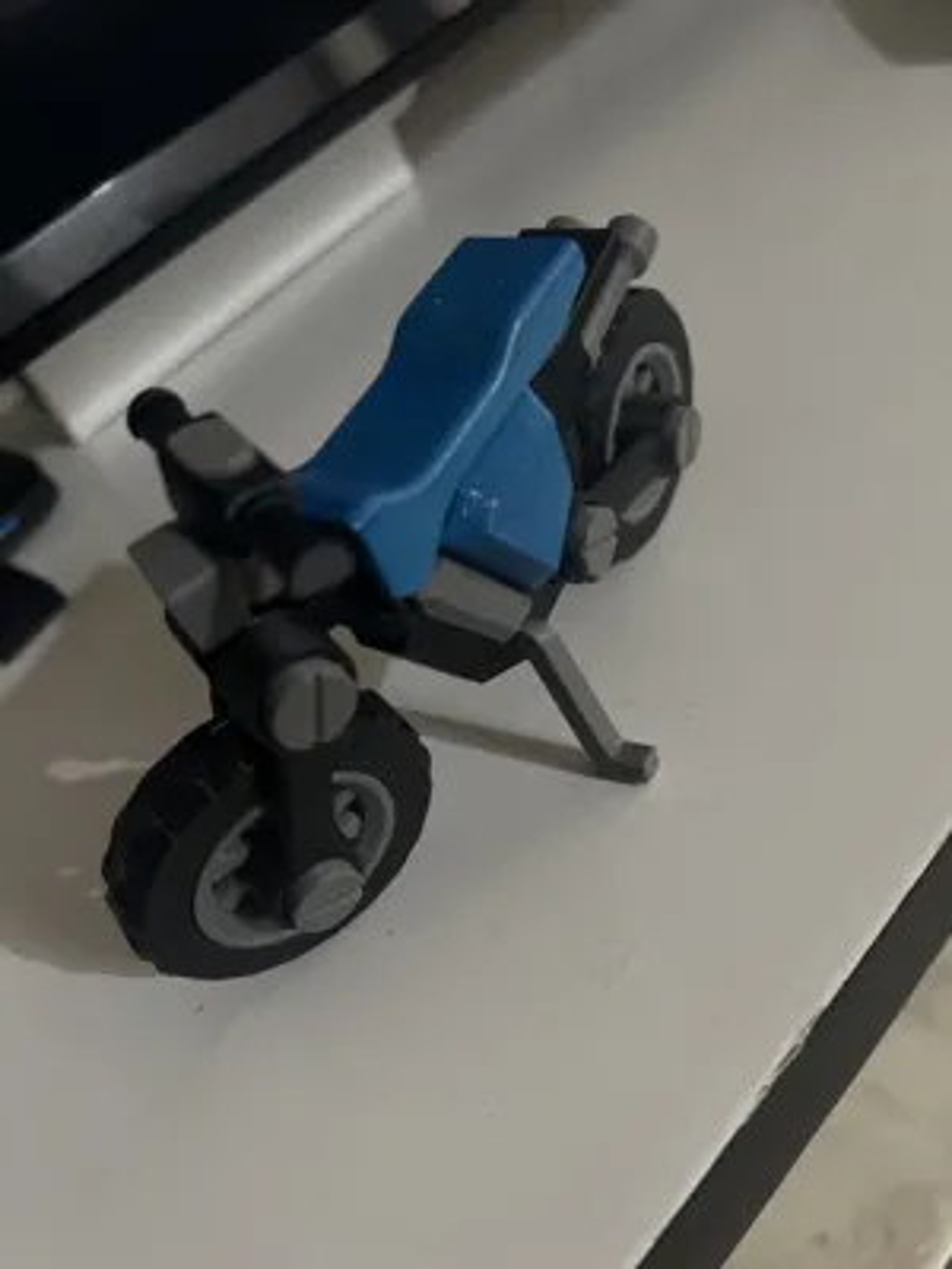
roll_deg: +29.4
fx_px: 953
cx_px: 476
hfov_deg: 53.1
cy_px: 634
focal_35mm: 26
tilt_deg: -39.9
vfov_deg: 67.3
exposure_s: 1/30
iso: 640
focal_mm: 5.7
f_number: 1.5
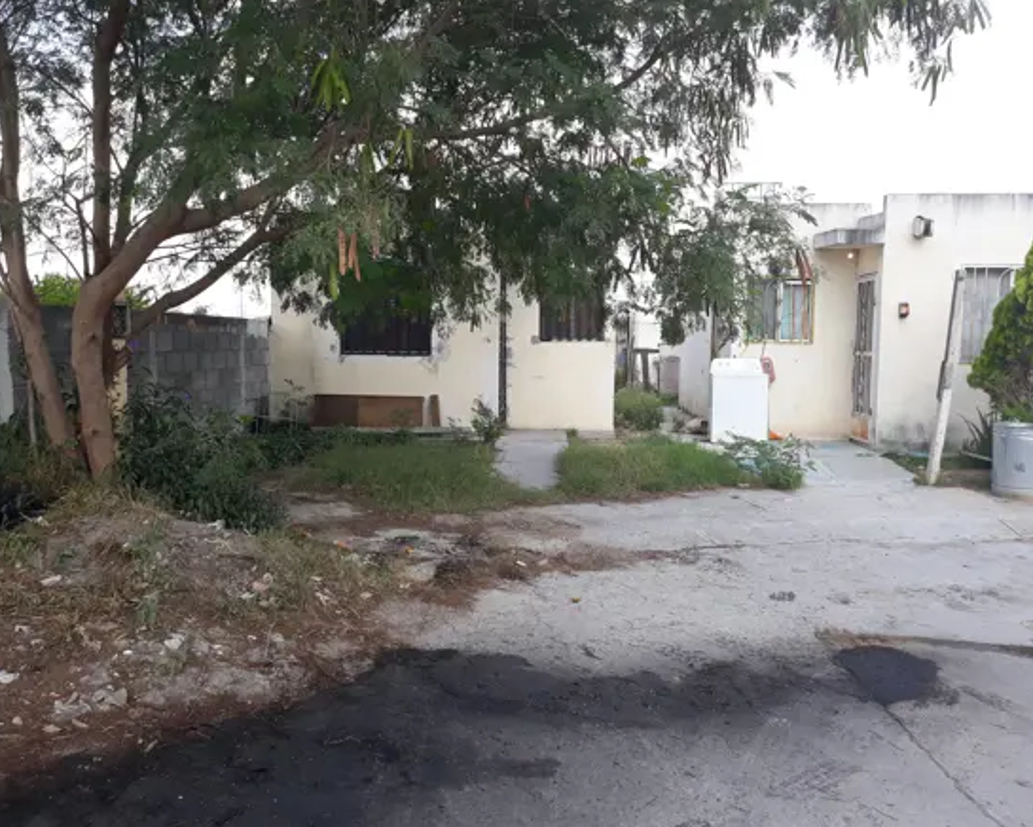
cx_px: 466
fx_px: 887
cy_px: 402
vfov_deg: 50.0
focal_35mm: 29
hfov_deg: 60.3
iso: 40
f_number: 1.7
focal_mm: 3.71
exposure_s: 1/567
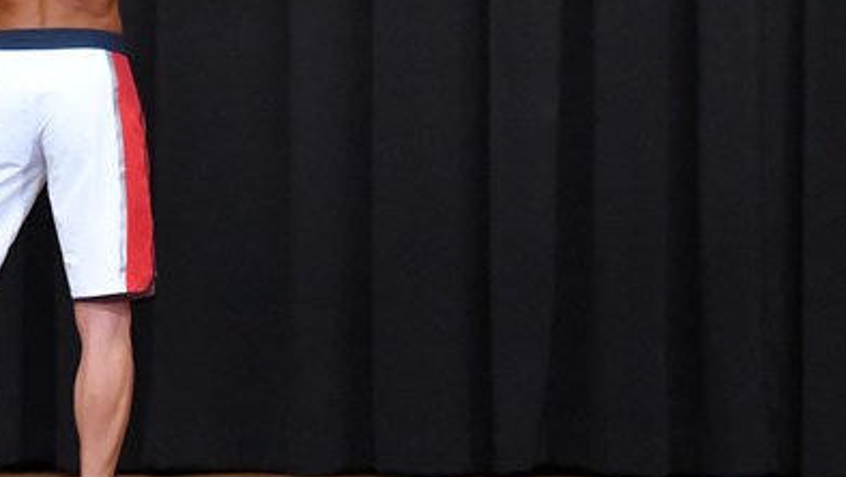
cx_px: 61
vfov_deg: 2.9
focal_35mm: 416
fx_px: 9336
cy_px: 99
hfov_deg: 5.2
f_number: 5.6
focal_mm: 135
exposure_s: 1/400
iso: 8000
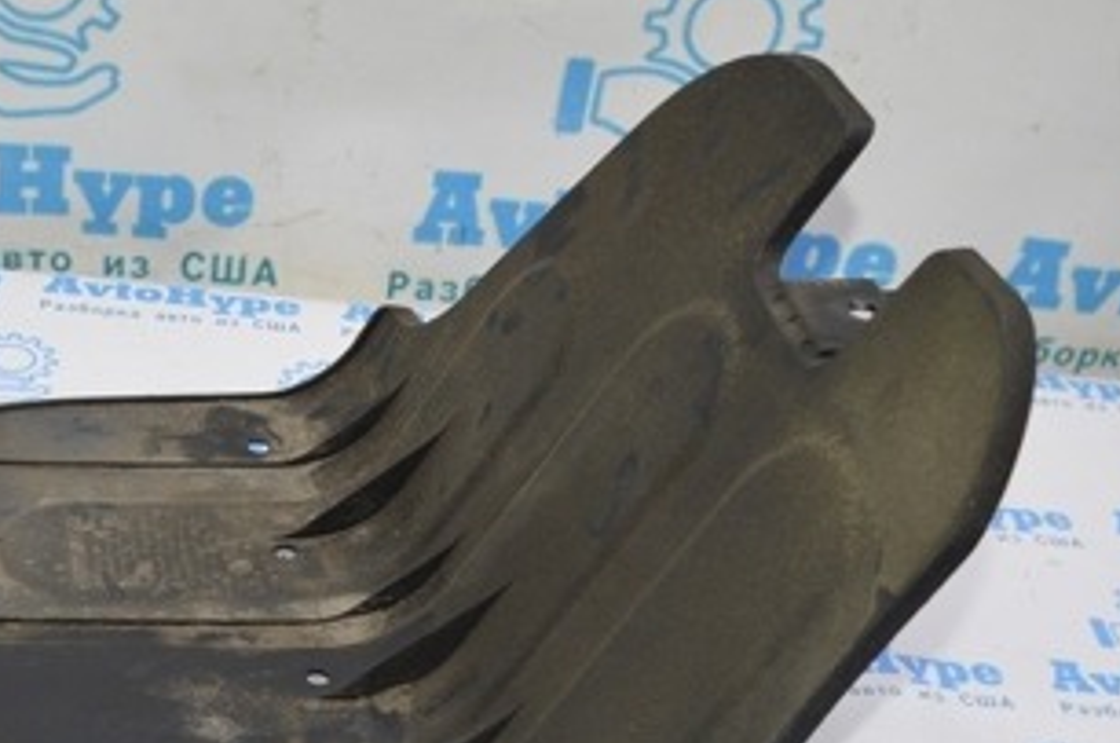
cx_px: 278
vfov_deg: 19.3
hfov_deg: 28.8
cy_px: 653
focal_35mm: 69
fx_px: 2143
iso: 400
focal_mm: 22
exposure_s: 1/100
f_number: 4
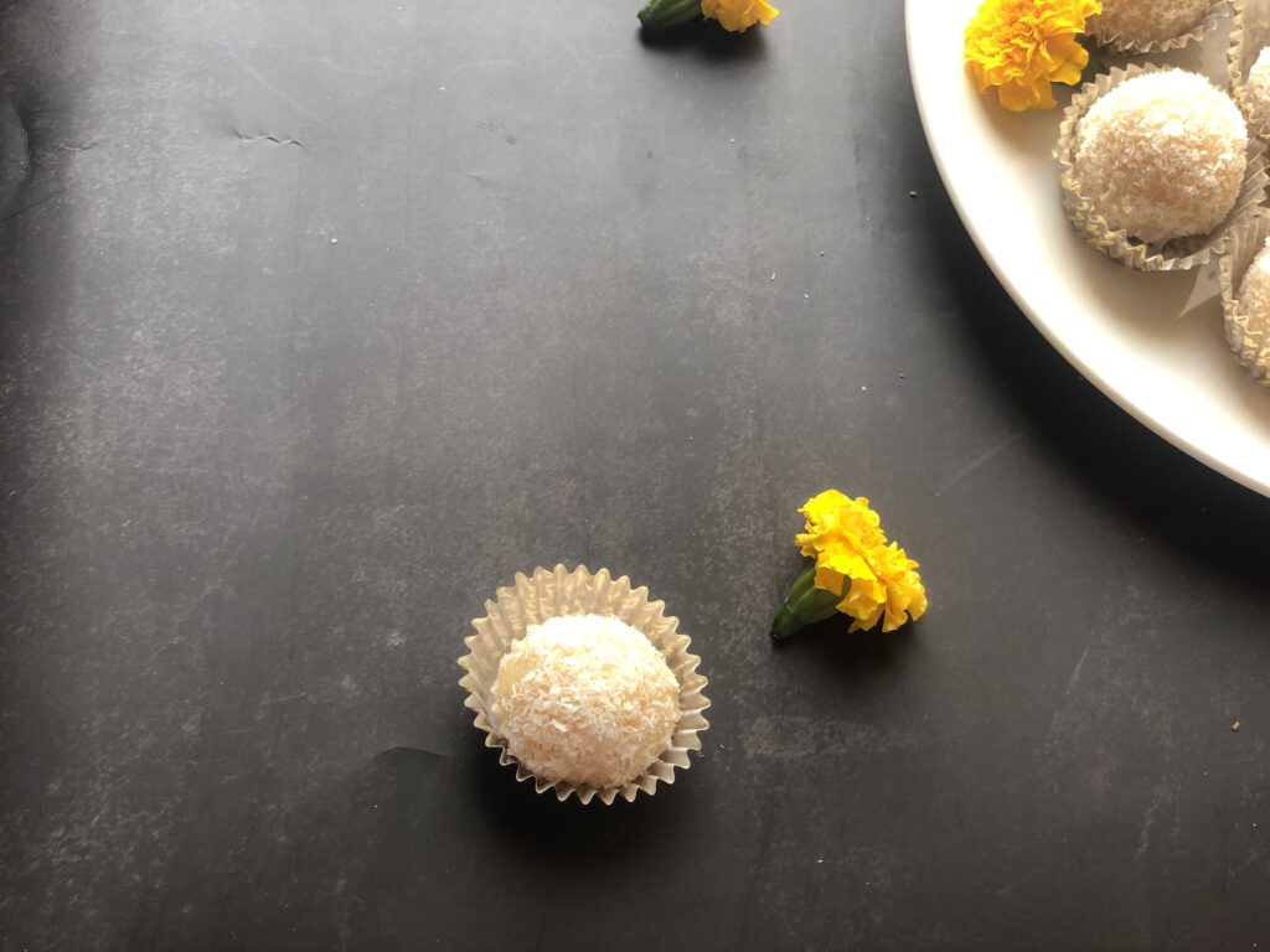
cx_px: 635
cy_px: 476
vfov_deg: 28.0
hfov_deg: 36.8
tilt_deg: -69.6
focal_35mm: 52
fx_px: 1908
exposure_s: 1/50
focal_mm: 6
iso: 25
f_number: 2.4
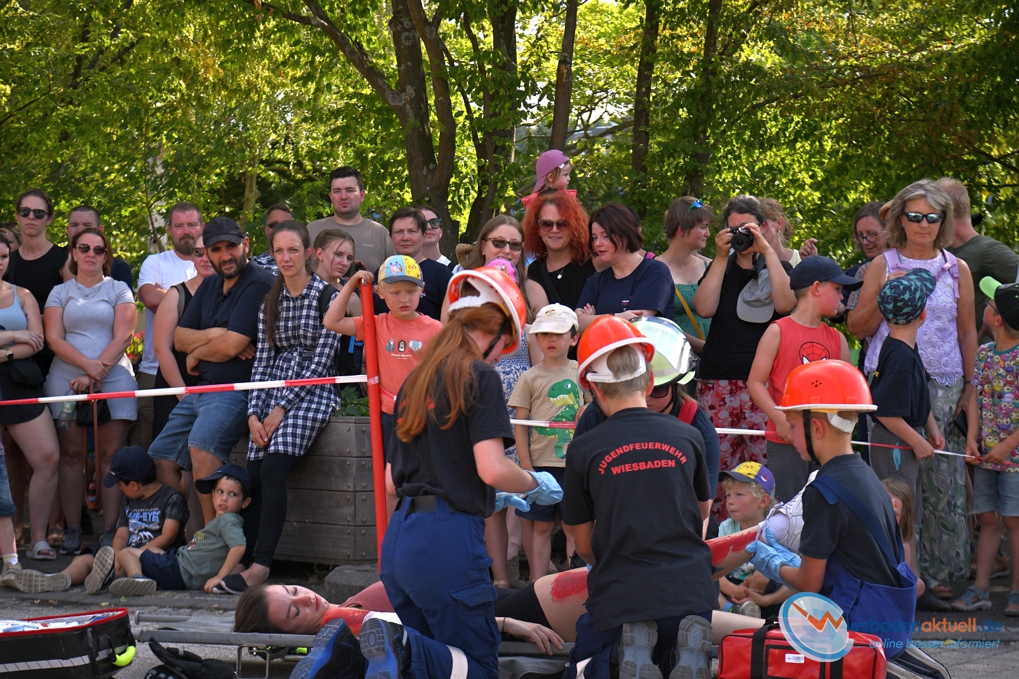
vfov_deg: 19.5
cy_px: 340
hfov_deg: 28.8
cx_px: 510
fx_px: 1981
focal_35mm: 70
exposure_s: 1/500
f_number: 5.6
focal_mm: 70
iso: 64
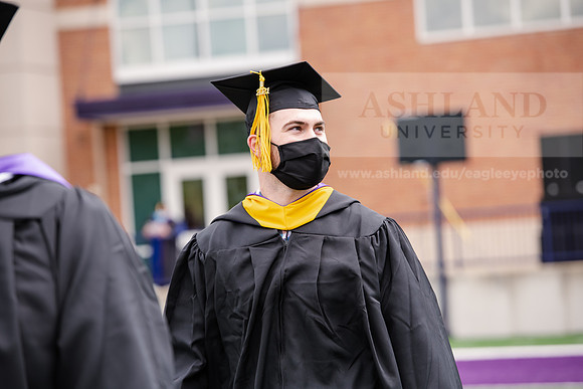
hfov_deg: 12.1
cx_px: 292
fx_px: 2754
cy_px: 194
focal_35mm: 170
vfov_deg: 8.1
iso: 400
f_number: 5
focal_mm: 170
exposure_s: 1/500
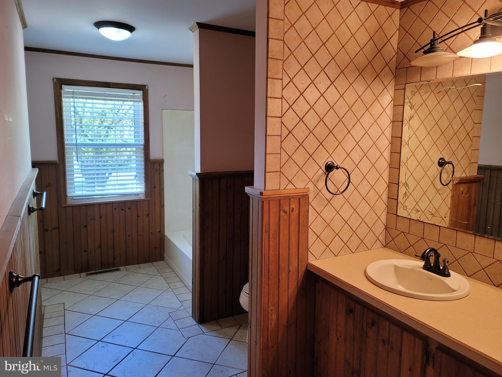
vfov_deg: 54.9
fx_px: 363
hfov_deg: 69.4
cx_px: 251
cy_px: 188
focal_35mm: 25
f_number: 1.8
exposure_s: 1/119
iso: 250
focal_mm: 7
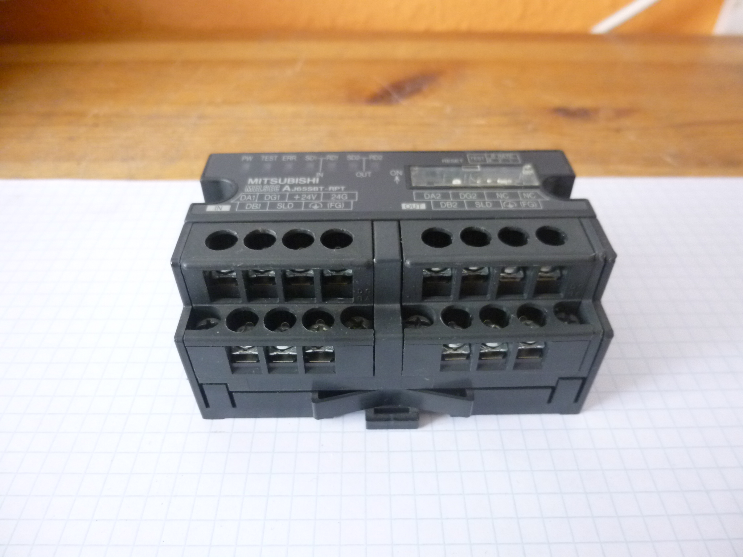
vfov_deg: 54.9
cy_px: 278
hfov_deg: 69.4
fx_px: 537
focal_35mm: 25
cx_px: 372
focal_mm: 4.5
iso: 400
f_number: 3.1
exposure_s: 1/40
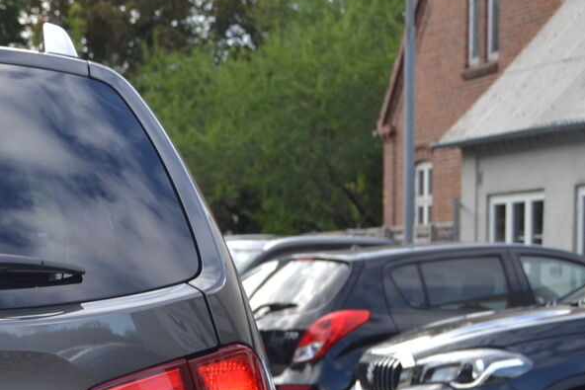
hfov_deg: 13.4
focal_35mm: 146
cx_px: -222
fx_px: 2373
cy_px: 537
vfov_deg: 9.2
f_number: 6.3
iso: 100
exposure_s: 1/160
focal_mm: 30
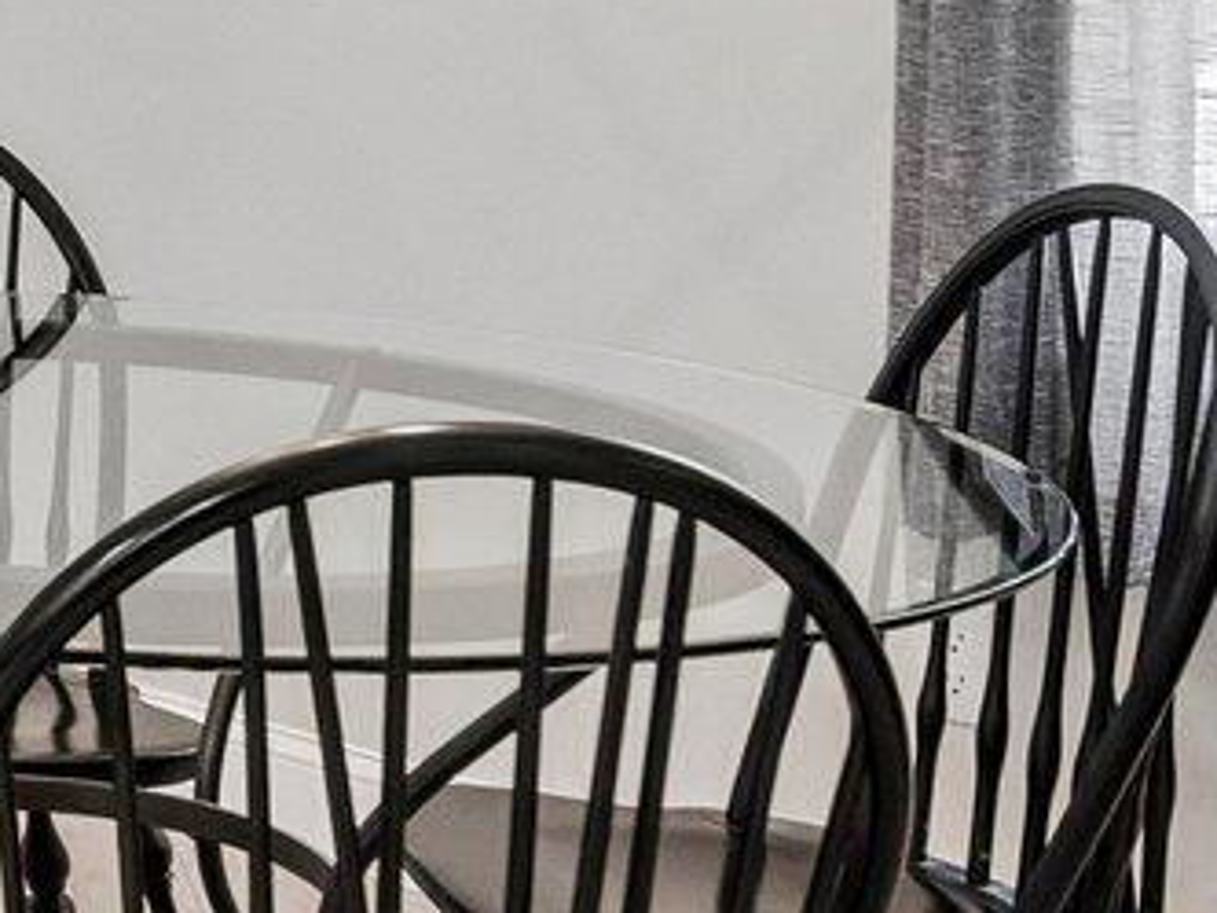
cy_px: -424
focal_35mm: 89
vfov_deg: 15.4
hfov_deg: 18.1
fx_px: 3129
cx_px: -894
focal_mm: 15
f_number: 7.1
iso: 1250
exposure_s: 1/30
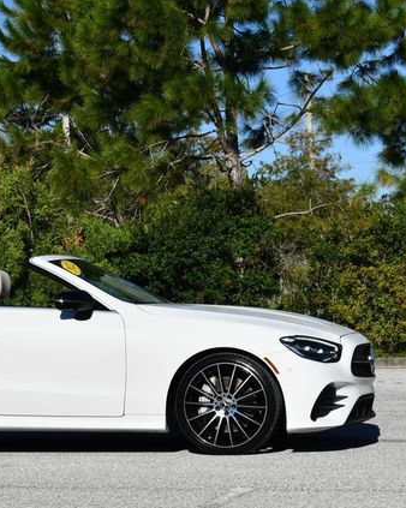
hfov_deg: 14.1
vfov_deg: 17.8
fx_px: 1623
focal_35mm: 108
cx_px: 52
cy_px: 255
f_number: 9
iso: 100
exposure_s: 1/320
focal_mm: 38
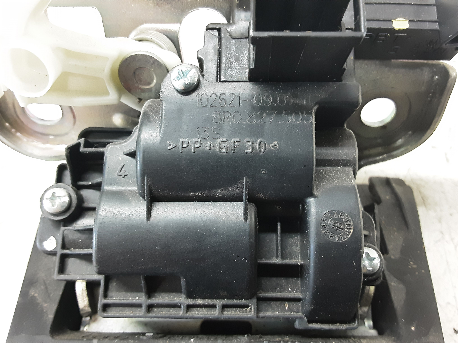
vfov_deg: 51.4
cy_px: 172
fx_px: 357
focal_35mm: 27
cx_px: 229
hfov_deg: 65.3
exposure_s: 1/25
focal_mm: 2.91
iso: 320
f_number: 1.9
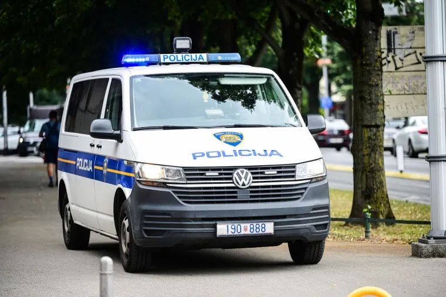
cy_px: 148
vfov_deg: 9.2
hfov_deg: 13.7
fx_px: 1859
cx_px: 223
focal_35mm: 150
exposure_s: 1/1600
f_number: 2.8
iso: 640
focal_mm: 150
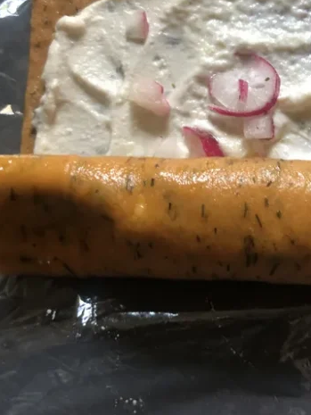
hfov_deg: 32.4
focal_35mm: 44
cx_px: 228
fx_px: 527
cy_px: 171
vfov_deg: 42.8
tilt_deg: -79.8
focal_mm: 4
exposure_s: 1/15
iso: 40
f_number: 1.8
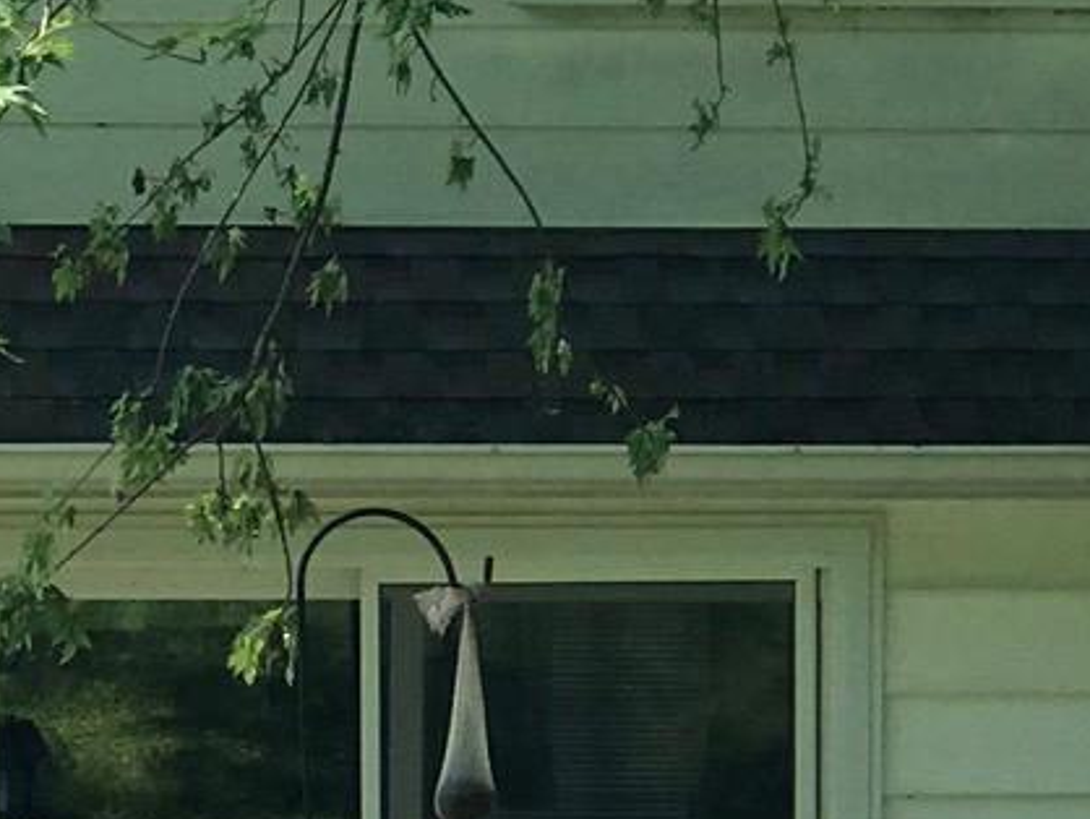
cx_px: -177
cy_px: 519
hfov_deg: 7.0
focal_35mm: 279
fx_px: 8790
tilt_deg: -2.7
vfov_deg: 5.3
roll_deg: -0.4
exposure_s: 1/264
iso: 20
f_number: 2.8
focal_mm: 6.6
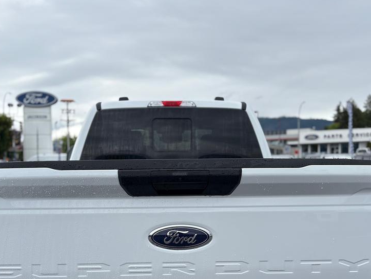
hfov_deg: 41.2
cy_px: 202
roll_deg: +0.0
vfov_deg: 31.1
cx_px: 182
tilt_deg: -2.8
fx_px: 493
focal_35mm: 46
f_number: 1.6
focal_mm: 5.96
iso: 50
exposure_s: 1/3279
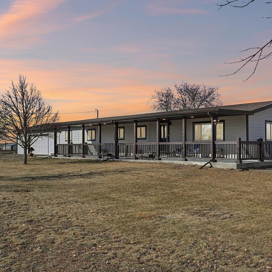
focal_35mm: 39
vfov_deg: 42.8
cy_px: 137
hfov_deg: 42.3
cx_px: 179
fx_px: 347
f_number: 10
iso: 64
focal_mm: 30
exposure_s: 1/100
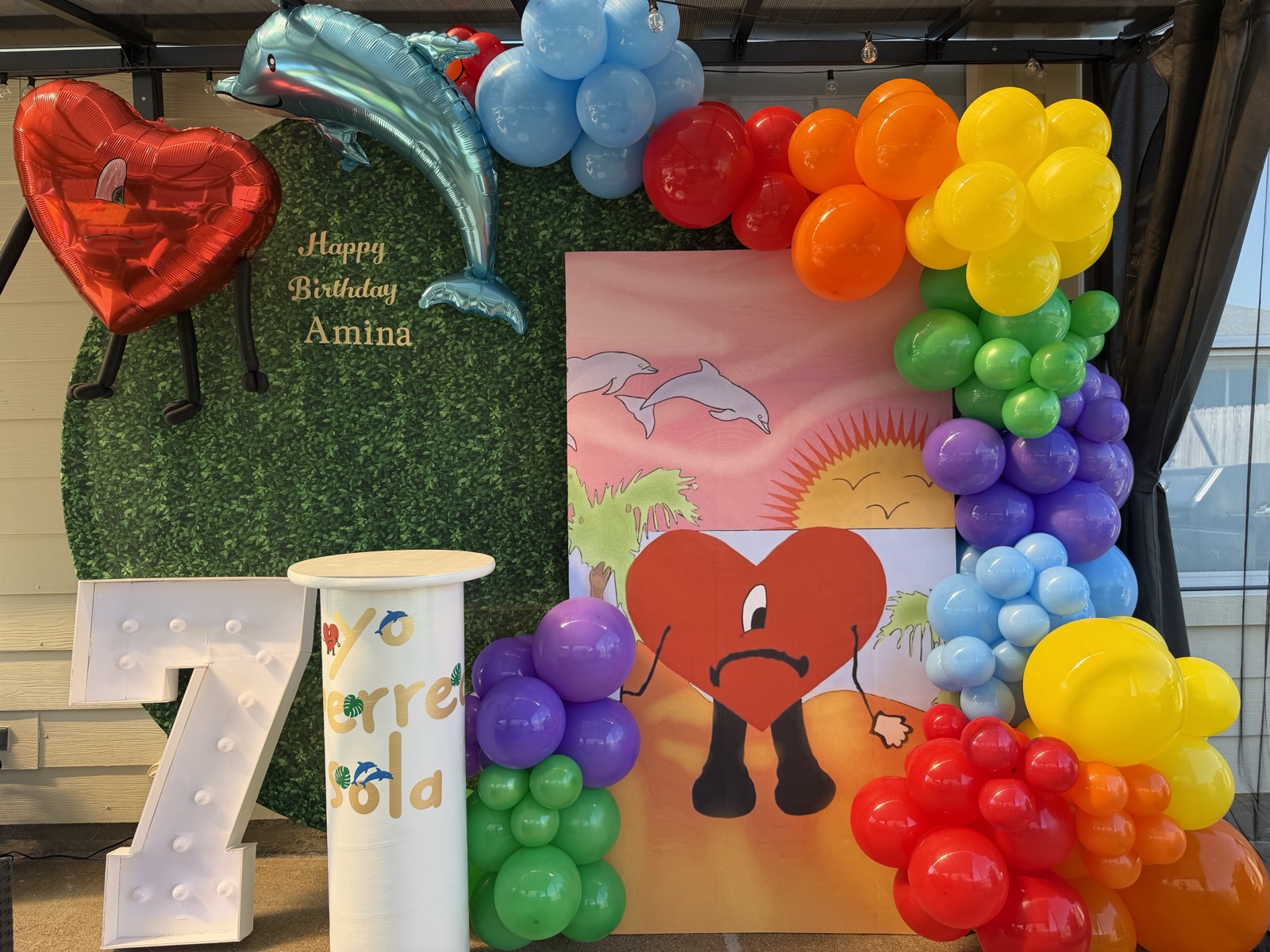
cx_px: 635
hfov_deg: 71.6
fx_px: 881
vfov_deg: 56.8
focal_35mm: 24
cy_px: 476
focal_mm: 6.76
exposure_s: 1/464
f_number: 1.78
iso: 80
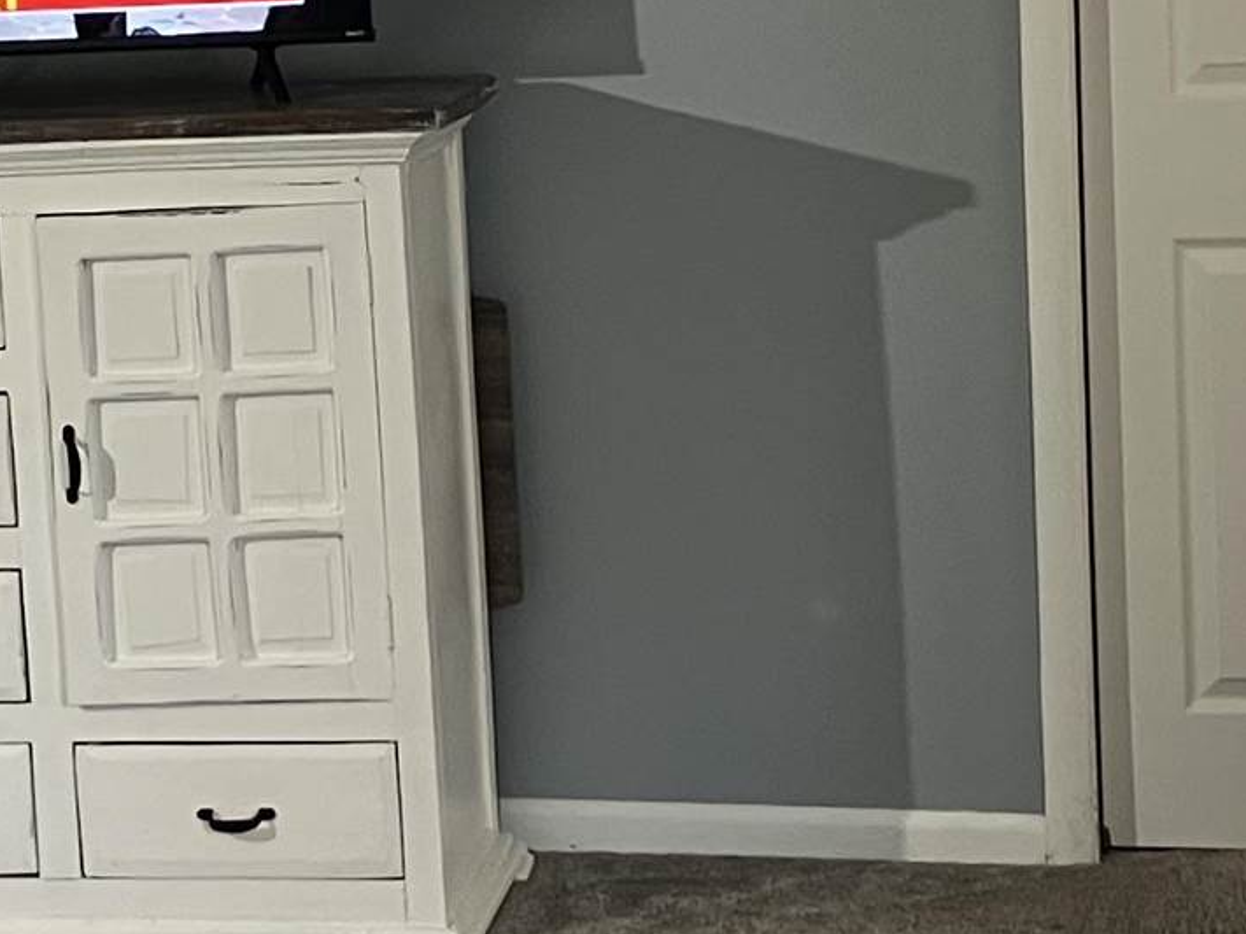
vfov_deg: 12.2
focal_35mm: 121
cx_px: 135
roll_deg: +3.5
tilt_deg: -5.8
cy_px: 303
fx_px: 4355
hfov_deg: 16.1
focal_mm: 3.99
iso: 125
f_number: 1.8
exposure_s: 1/60
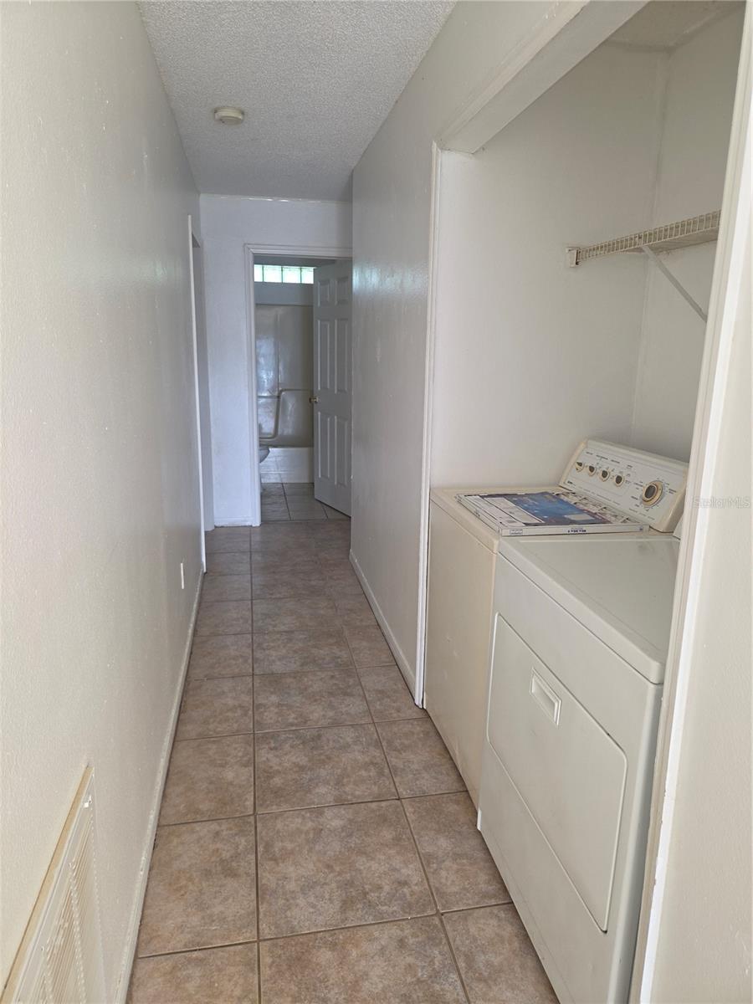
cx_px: 376
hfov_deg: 58.9
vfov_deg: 73.9
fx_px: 667
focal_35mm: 23
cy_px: 502
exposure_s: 1/60
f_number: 1.8
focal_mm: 5.4
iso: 50
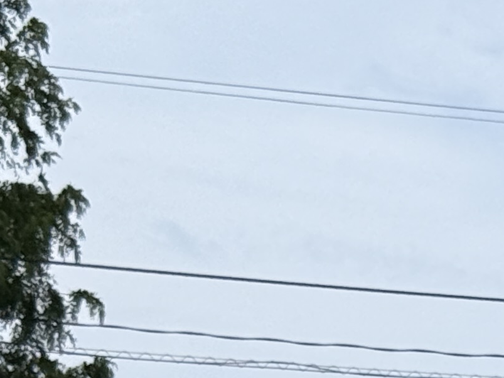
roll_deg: -0.2
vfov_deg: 5.9
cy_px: 915
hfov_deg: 7.8
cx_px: 1032
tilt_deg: +3.2
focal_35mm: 241
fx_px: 3508
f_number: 1.78
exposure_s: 1/6536
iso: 64
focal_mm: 6.76
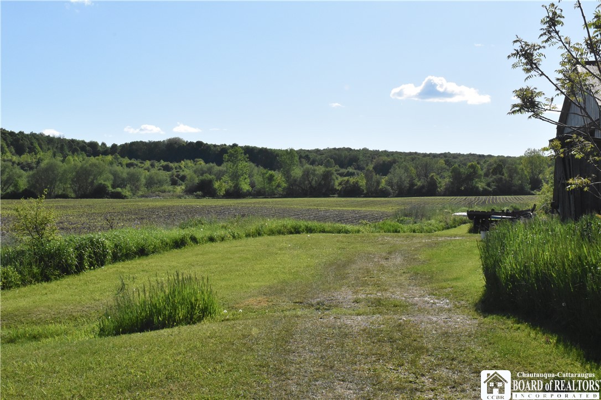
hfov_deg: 37.9
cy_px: 200
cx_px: 300
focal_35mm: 52
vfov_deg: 25.8
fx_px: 876
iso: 3200
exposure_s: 1/2000
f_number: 20
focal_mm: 35
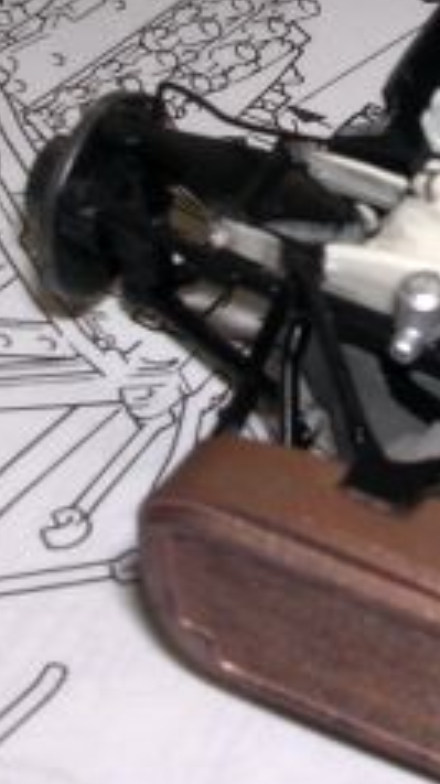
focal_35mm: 112
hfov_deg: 10.7
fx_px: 2327
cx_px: 496
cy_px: 185
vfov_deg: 19.0
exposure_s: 1/60.1
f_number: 5.6
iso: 100
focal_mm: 5.8
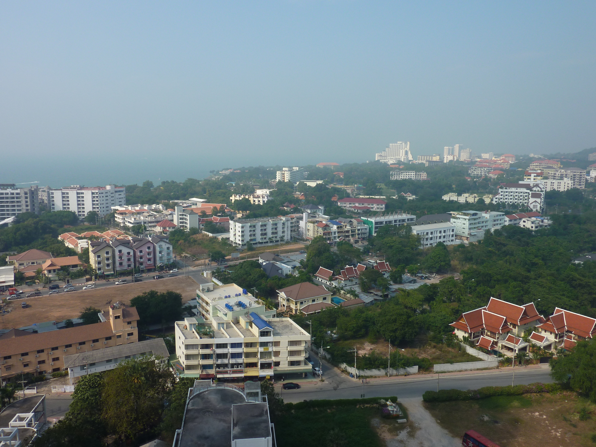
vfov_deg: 54.9
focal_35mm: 25
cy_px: 224
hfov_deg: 69.4
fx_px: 430
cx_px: 298
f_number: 5
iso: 80
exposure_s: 1/500
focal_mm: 4.1
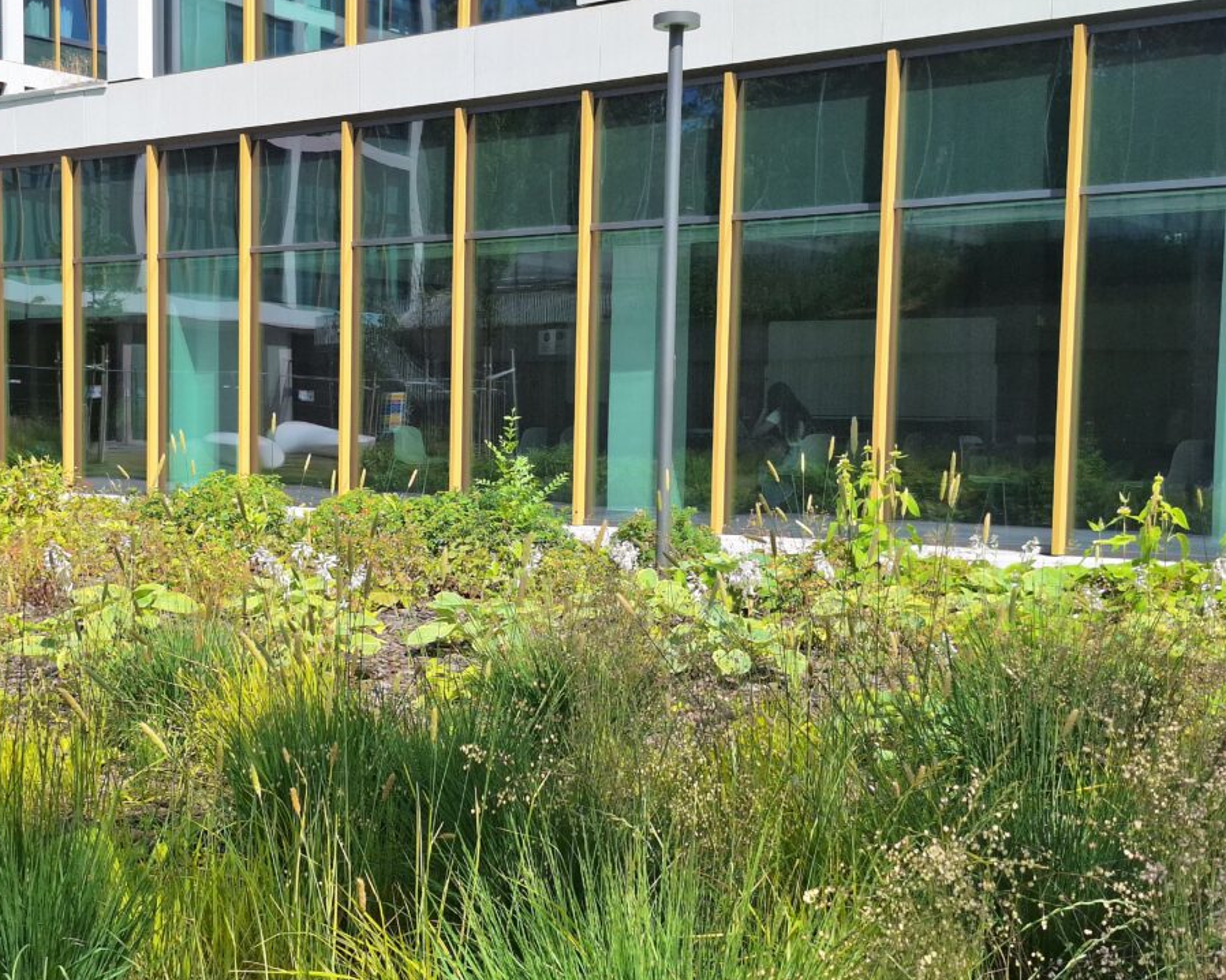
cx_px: 442
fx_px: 1741
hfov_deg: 38.5
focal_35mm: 48
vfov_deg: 31.4
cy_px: 525
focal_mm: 5.54
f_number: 1.8
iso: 40
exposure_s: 1/1631
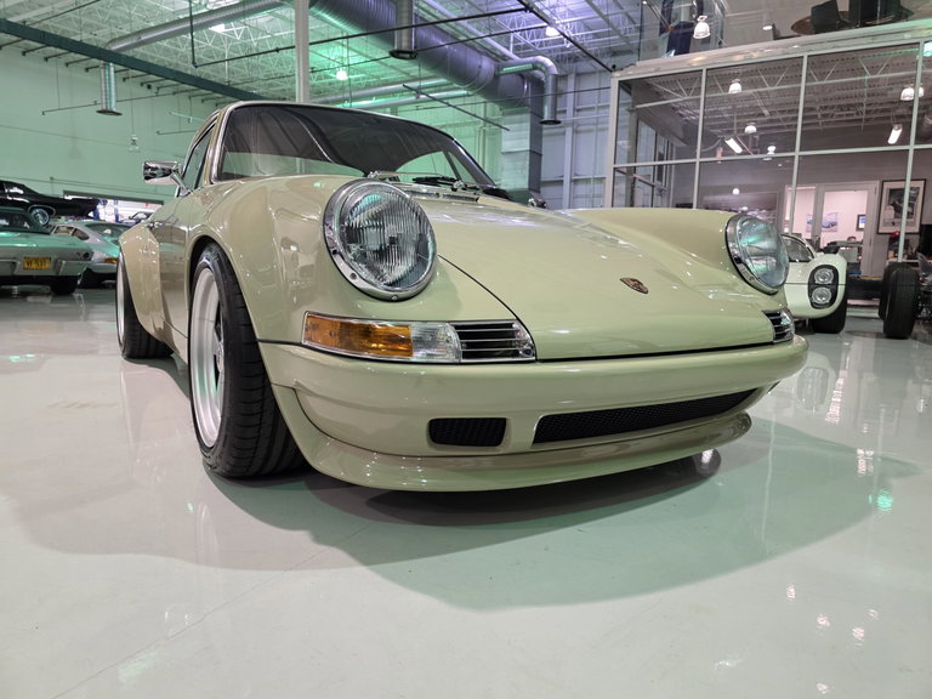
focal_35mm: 23
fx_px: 619
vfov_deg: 58.9
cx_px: 466
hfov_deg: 73.9
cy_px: 350
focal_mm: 6.3
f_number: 1.7
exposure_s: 1/120
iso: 500
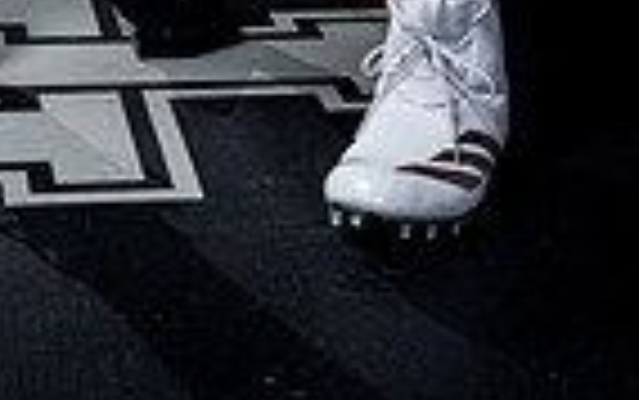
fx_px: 2022
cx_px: 202
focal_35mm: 116
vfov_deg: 10.0
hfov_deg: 17.9
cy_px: -521
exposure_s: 1/250
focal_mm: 36
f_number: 9
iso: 640
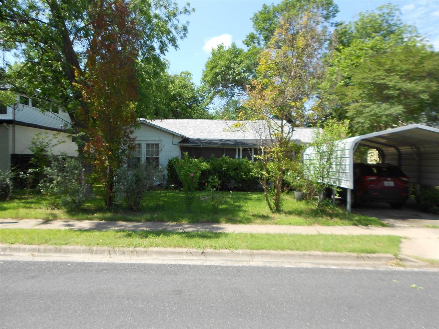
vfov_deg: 53.1
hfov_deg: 67.3
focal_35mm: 26
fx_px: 330
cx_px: 220
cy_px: 164
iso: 80
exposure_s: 1/400
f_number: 3.2
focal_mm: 4.6
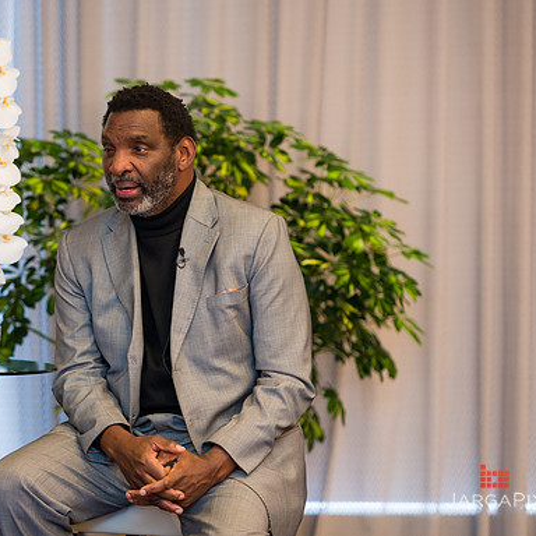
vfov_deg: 8.8
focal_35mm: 199
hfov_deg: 8.8
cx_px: 174
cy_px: 268
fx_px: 3486
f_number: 3.2
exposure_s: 1/200
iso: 800
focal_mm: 155
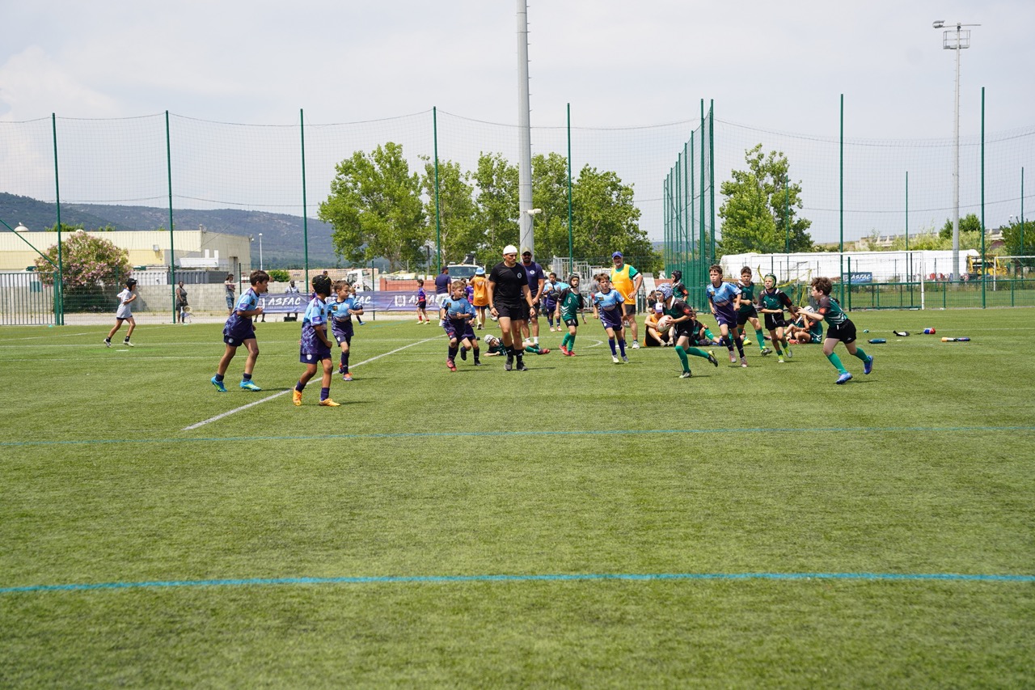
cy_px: 345
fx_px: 2012
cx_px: 518
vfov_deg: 19.5
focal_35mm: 70
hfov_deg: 28.8
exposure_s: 1/500
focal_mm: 70
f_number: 5
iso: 100
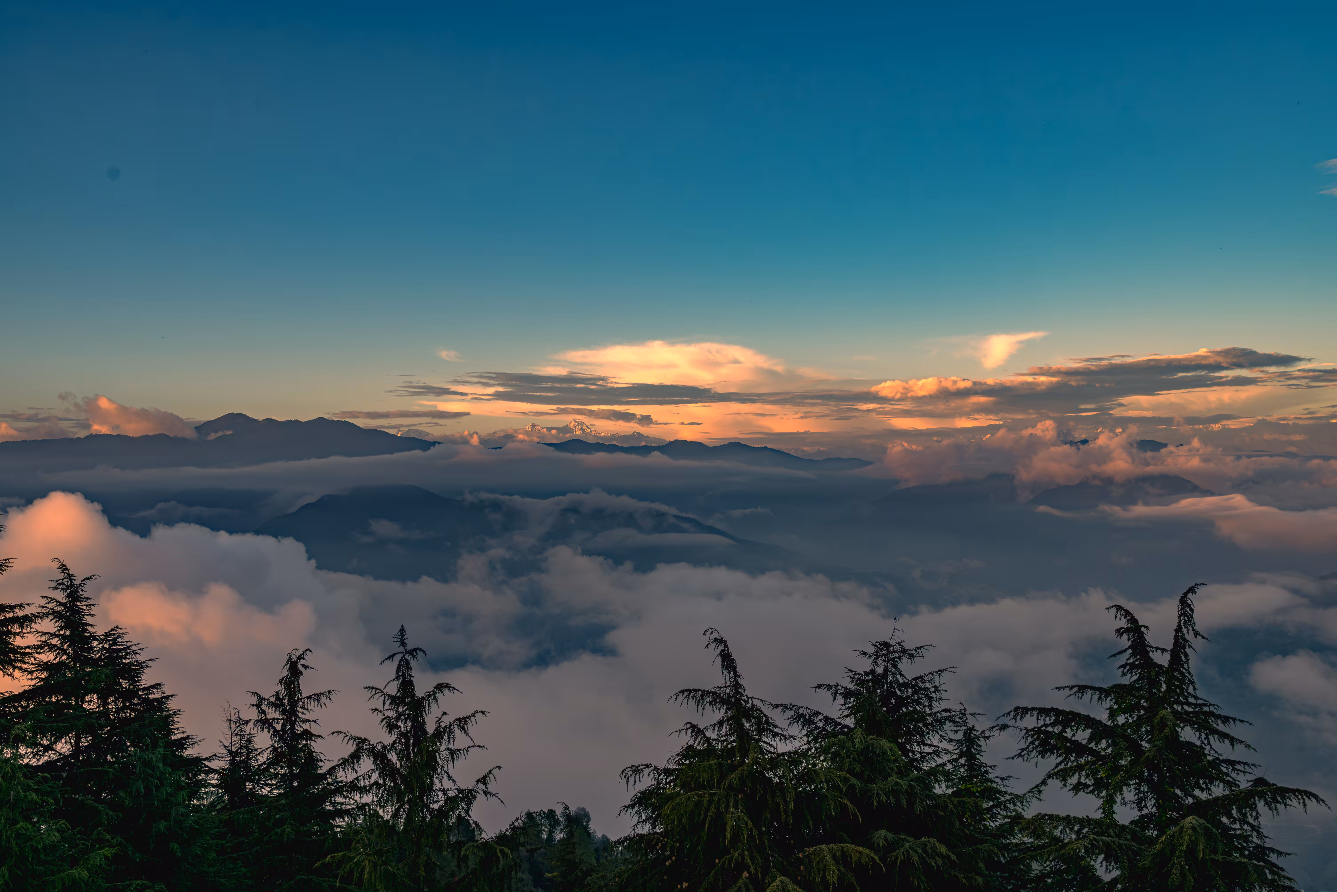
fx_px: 1282
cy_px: 446
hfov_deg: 55.1
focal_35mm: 34
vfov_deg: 38.4
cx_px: 668
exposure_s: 1/160
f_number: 7.1
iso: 100
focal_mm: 34.5
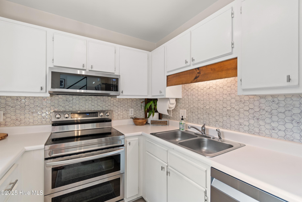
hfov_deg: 100.4
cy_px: 101
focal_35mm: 15
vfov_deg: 77.3
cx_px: 151
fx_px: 126
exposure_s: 1/6
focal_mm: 10
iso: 100
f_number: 4.5
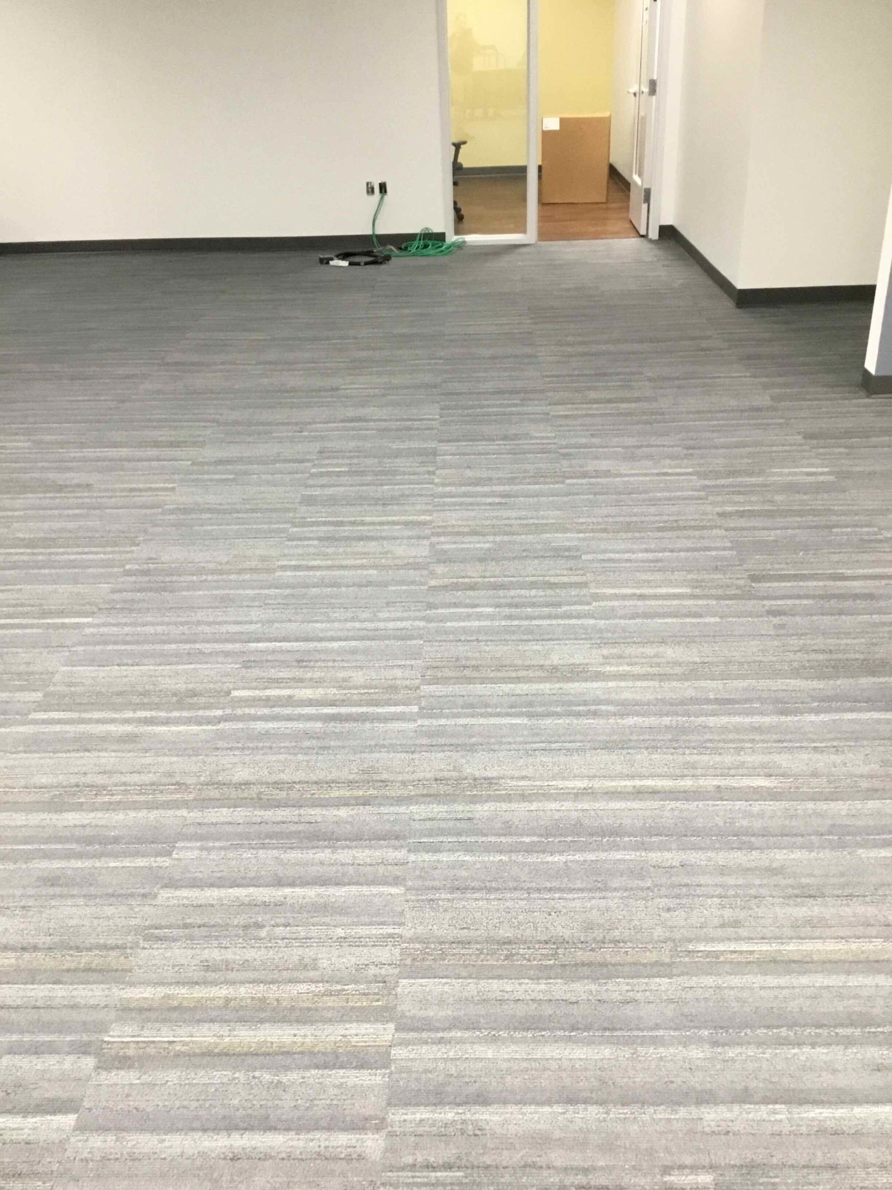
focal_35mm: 31
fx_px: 1065
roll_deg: +3.3
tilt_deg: -26.4
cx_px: 446
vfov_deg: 58.4
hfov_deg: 45.4
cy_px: 595
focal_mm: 3.3
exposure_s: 1/30
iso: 200
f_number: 2.4
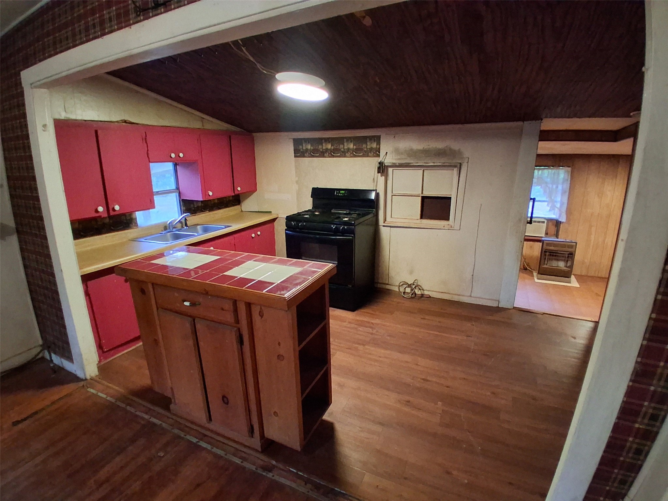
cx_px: 334
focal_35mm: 17
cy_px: 250
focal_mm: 1.4
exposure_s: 1/40
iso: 500
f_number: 2.2
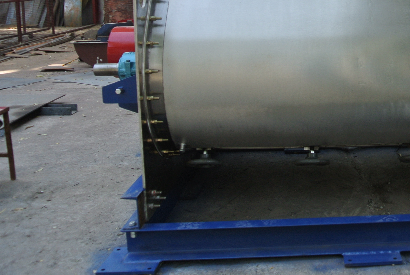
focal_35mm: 50
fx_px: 570
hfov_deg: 37.1
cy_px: 48
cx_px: 366
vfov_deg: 26.5
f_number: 3.5
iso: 100
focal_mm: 10
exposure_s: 1/125
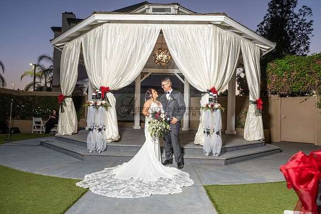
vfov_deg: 49.6
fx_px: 232
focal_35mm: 26
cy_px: 110
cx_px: 157
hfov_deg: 69.4
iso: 640
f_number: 4.5
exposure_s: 1/200
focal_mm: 24
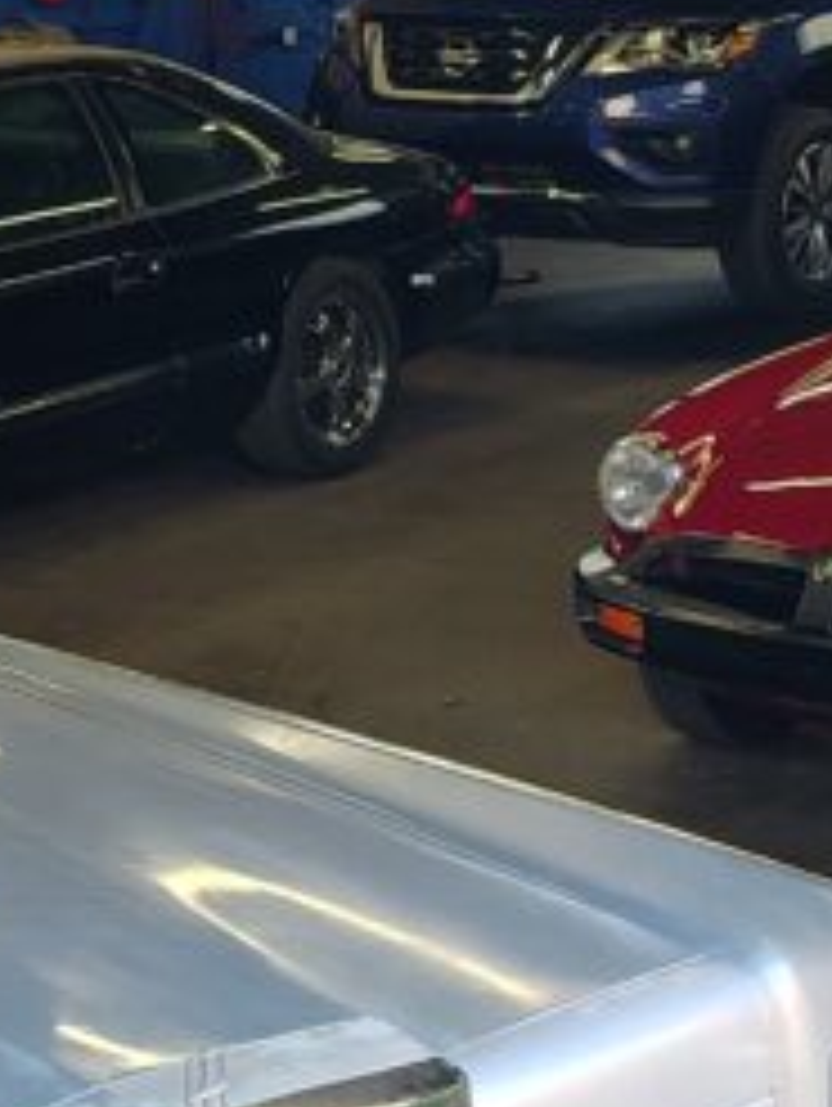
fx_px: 3199
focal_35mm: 100
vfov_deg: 19.6
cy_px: 378
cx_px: 20
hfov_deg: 14.6
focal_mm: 5.56
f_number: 1.8
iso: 619
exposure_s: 1/120
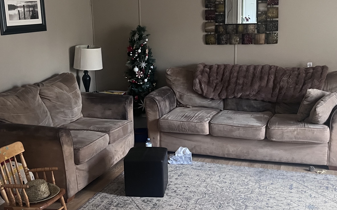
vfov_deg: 27.4
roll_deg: +1.4
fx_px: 432
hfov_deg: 42.6
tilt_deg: -14.1
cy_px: 113
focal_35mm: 47
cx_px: 155
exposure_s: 1/60
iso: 500
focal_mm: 5.1
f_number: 1.6
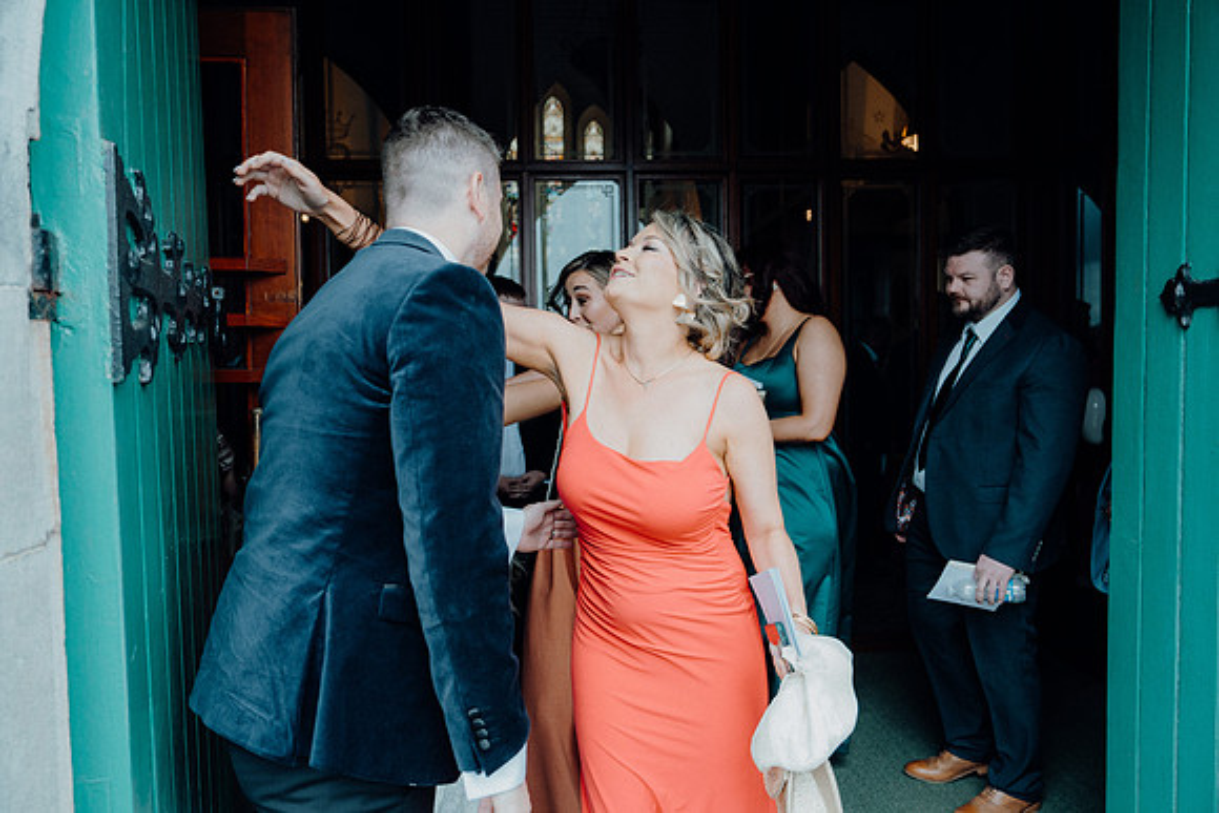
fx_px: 914
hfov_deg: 67.4
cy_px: 406
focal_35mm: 27
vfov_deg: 48.0
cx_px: 610
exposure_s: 1/200
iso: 250
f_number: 3.5
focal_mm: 27
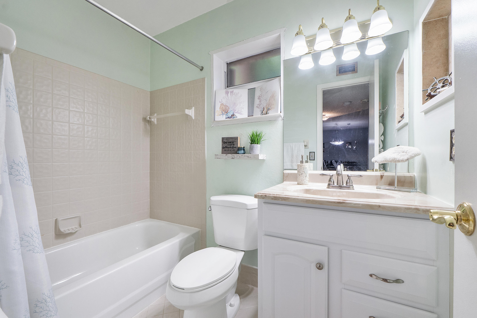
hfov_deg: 100.4
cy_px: 159
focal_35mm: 15
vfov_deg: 77.4
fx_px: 199
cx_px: 238
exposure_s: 1/160
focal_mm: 10
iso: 800
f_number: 7.1
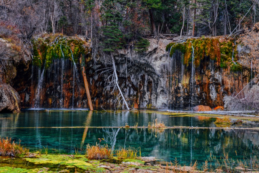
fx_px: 345
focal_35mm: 48
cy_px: 86
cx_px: 130
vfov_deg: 28.1
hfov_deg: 41.1
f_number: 22
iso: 800
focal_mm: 48
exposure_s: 1/80
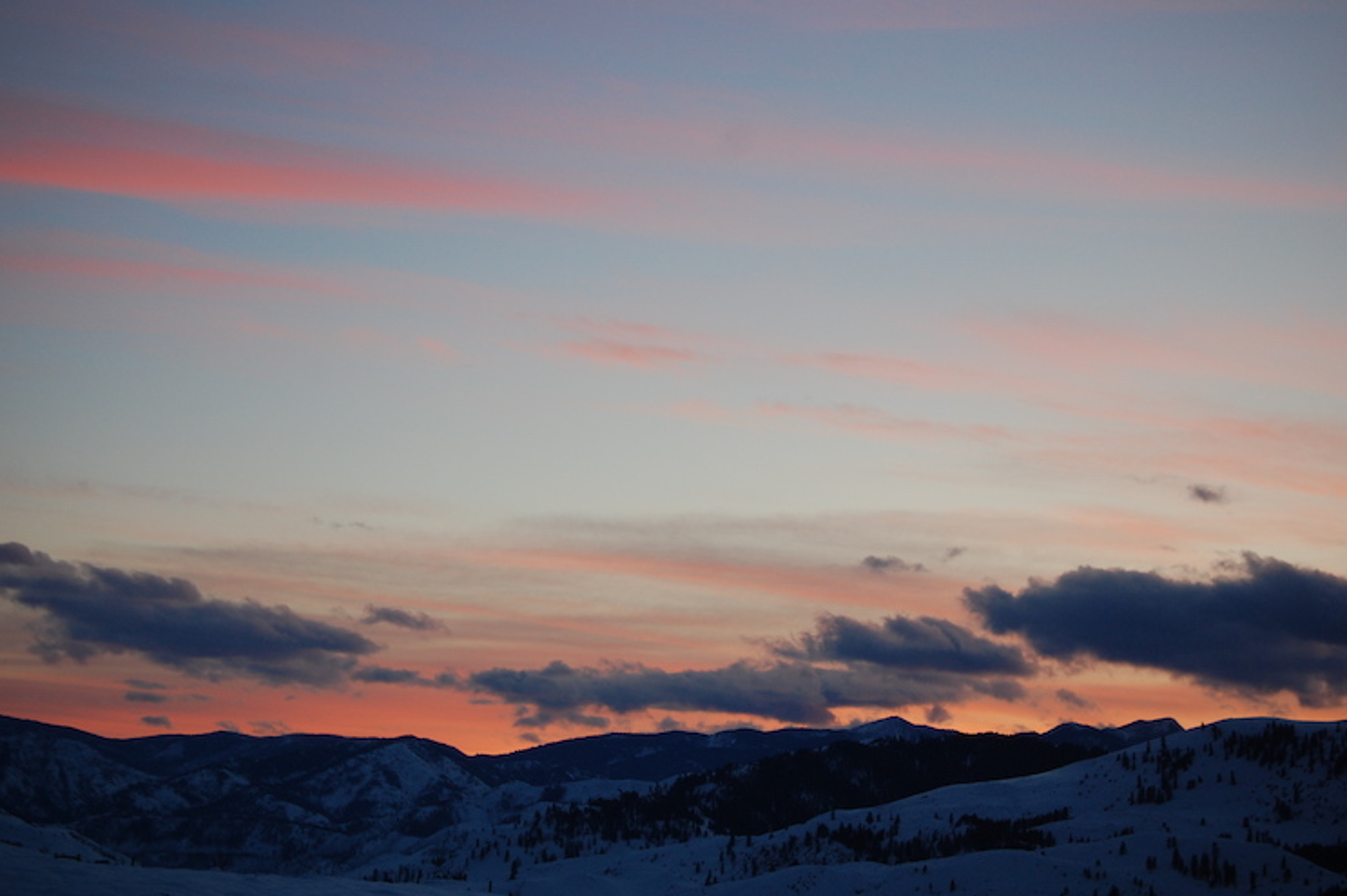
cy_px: 451
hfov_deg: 22.2
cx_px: 662
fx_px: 3439
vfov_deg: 14.8
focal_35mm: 92
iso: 400
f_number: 4.2
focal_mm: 60
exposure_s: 1/160
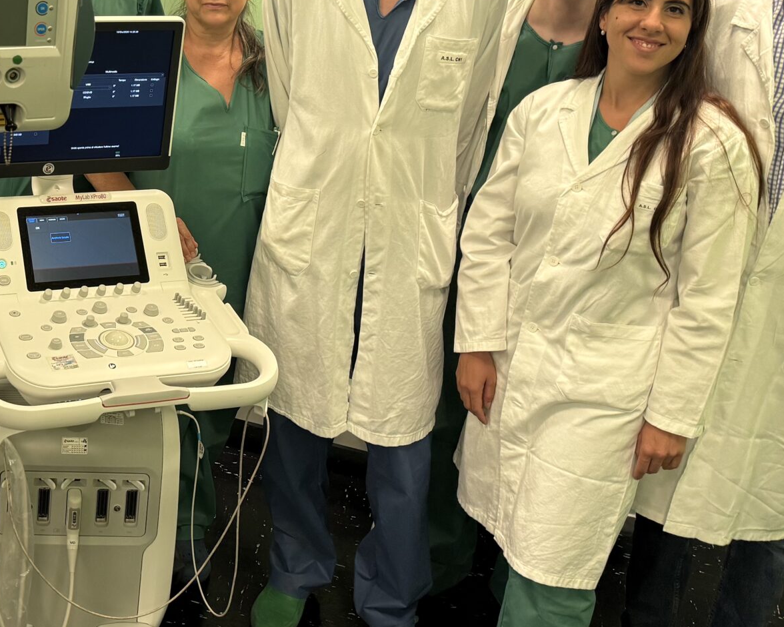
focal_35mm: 51
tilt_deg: -15.6
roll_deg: -3.6
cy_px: 119
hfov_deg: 34.7
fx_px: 1183
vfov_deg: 29.0
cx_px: 88
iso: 160
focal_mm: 6.76
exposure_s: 1/50
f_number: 1.78
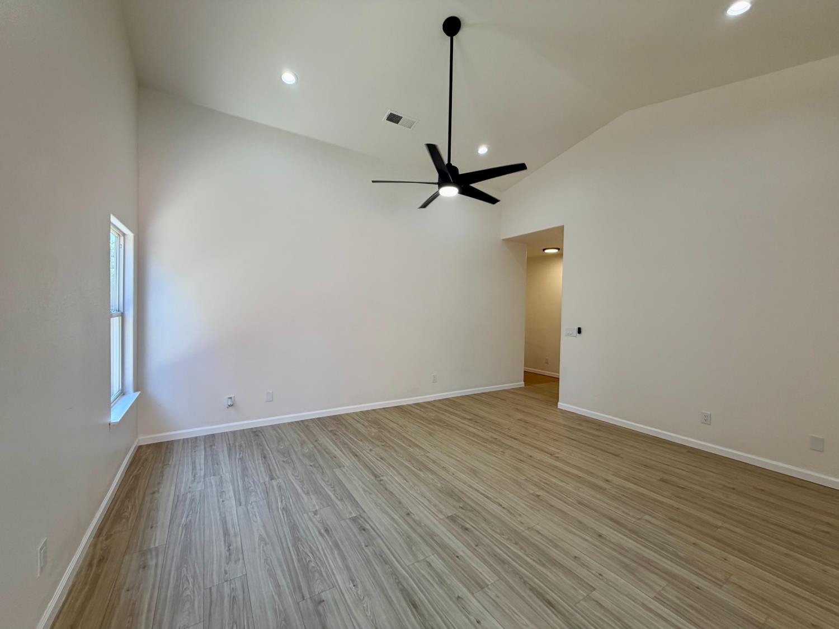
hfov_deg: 102.1
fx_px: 339
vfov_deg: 85.7
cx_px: 420
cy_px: 314
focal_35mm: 14
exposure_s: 1/120
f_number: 2.2
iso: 100
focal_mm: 2.22
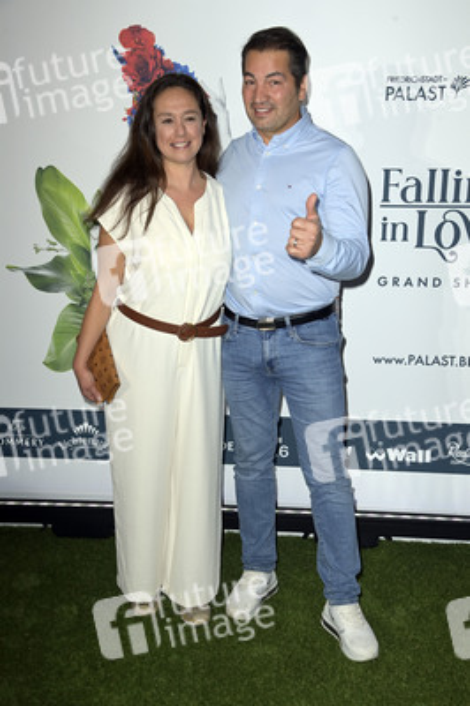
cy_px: 353
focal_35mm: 48
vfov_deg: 41.1
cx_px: 235
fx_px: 942
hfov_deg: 28.0
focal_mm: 48
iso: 640
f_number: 6.3
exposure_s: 1/250
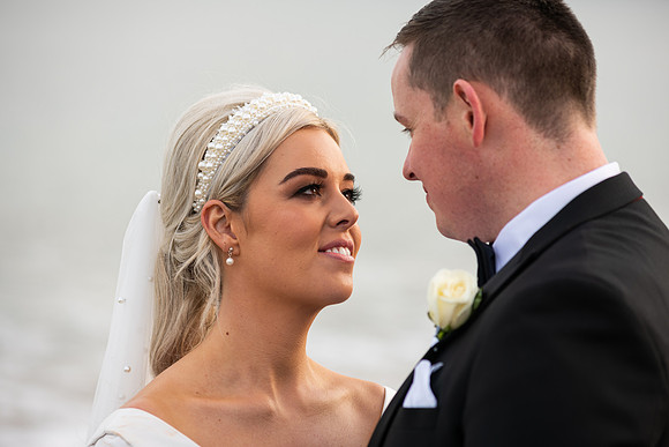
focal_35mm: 135
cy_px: 224
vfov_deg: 10.2
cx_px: 334
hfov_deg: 15.2
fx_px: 2509
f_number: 3.5
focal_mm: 135
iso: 80
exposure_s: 1/200
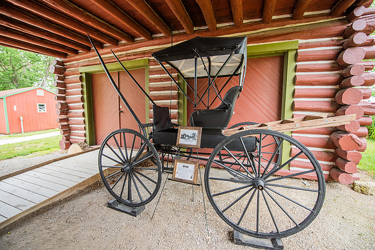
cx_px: 188
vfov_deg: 79.0
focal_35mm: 15
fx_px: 152
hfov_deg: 102.0
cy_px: 125
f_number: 2.8
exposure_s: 1/640
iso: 500
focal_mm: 14
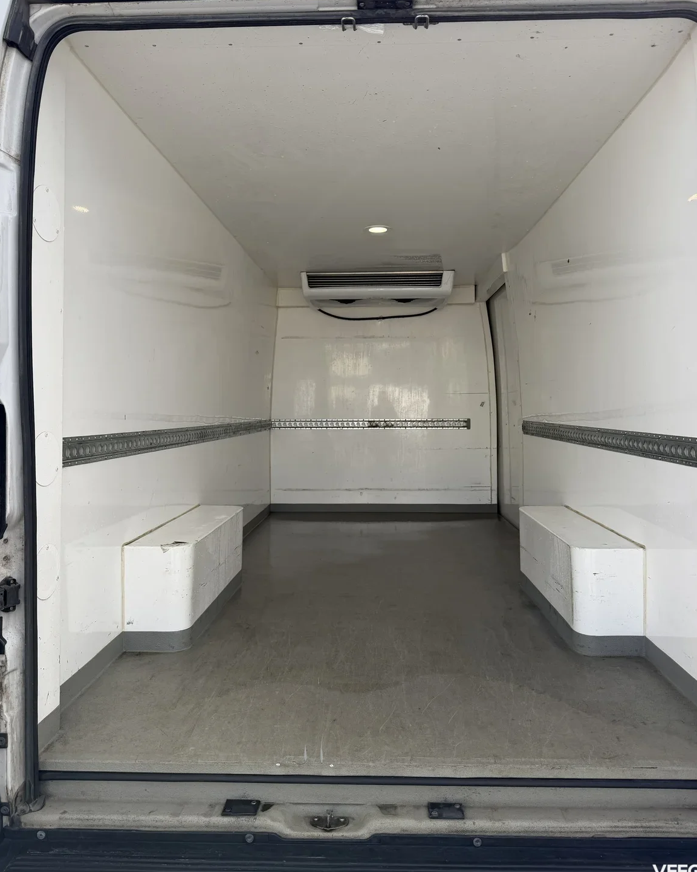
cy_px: 401
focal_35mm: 26
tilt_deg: -1.6
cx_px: 361
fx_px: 671
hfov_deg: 54.9
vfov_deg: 65.9
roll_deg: -0.5
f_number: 1.78
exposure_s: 1/1271
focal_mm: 6.76
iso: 80
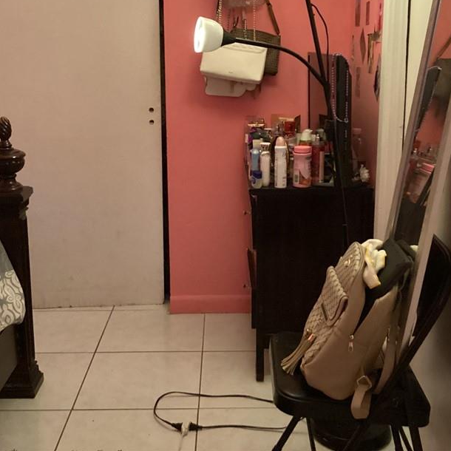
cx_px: 236
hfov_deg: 36.8
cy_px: 168
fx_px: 678
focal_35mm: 46
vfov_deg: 36.6
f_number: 2.4
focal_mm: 3.3
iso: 640
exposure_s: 1/30
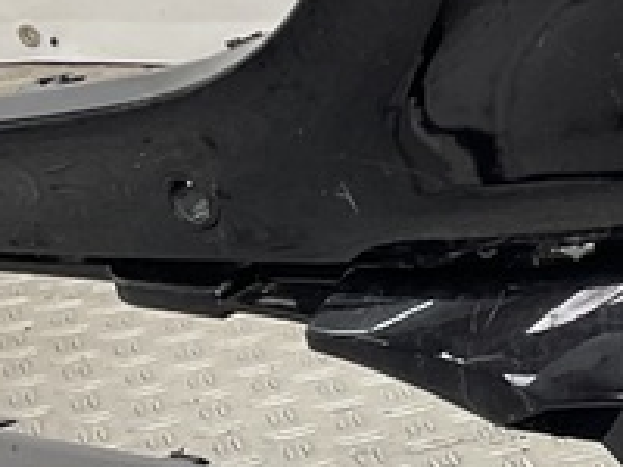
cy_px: 3
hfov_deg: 12.9
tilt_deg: -13.0
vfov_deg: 10.1
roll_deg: +4.8
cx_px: 913
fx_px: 2628
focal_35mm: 146
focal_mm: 3
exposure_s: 1/100
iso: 32
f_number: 1.8
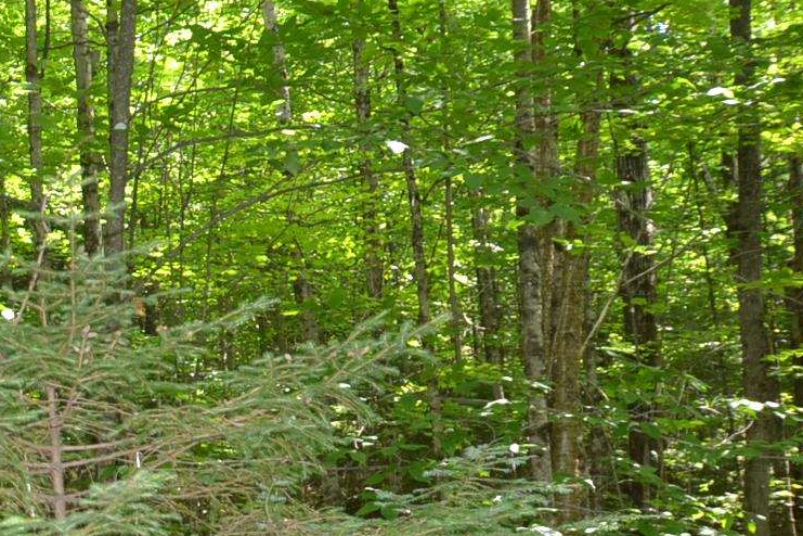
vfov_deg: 16.1
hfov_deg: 21.3
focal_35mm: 84
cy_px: 427
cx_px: -310
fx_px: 1874
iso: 400
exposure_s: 1/100
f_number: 4
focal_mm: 18
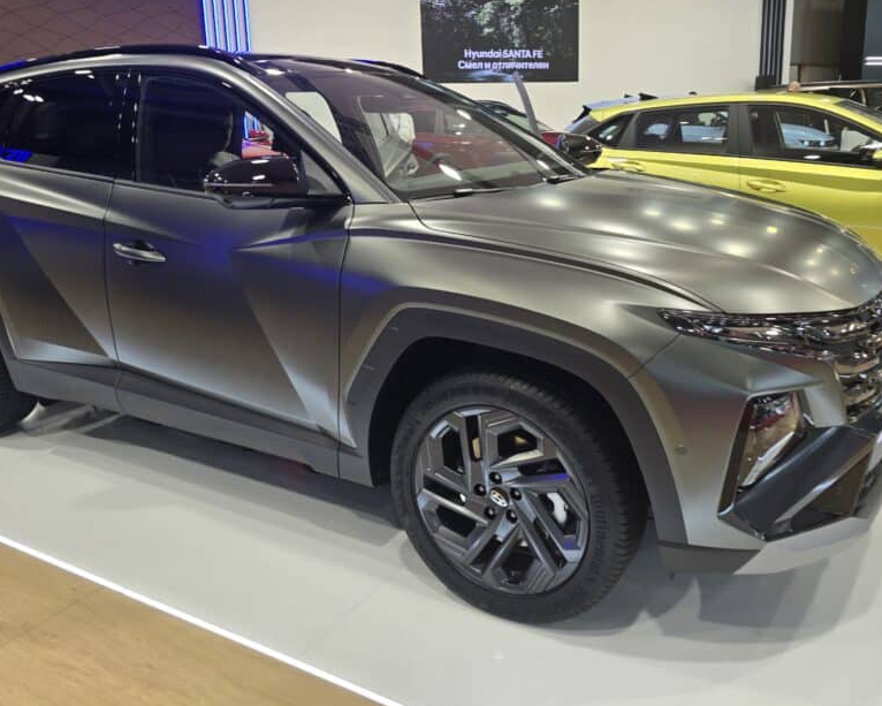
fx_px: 783
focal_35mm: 30
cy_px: 272
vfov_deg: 48.1
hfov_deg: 58.8
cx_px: 444
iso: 64
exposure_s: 1/100
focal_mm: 6.3
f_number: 1.7
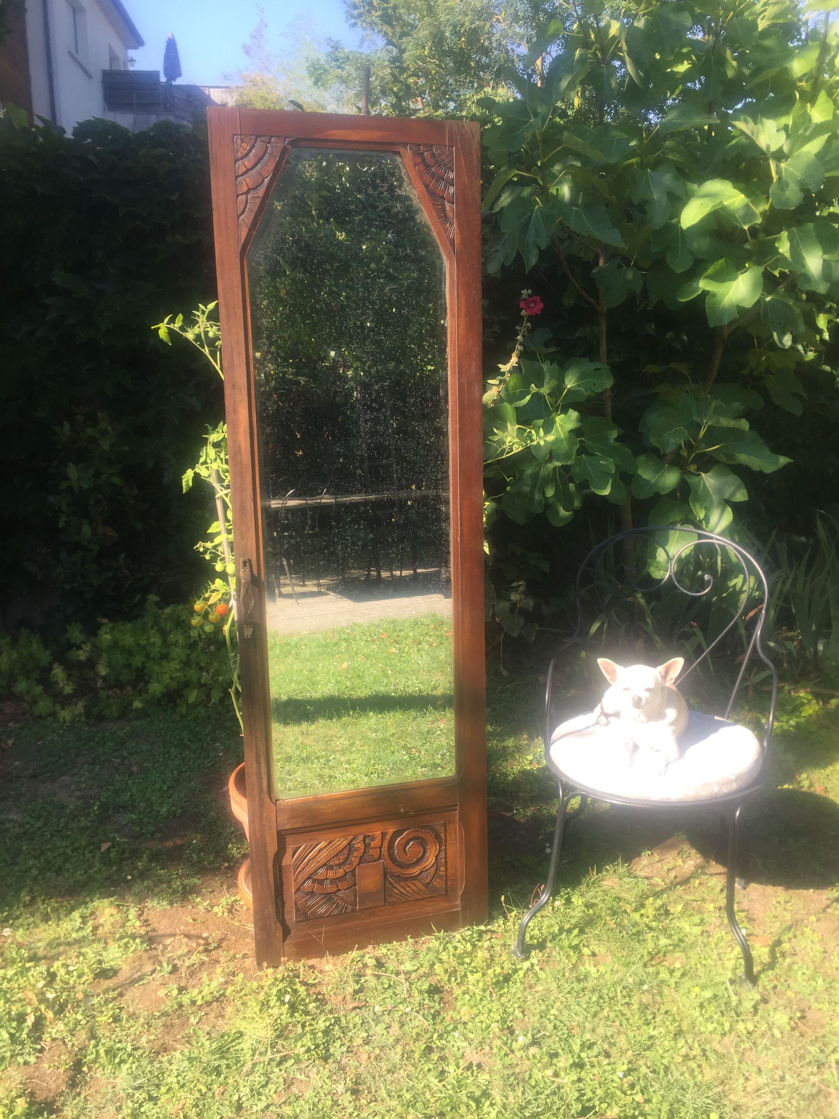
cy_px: 560
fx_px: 937
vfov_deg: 61.7
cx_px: 420
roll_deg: +0.7
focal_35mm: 29
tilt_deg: -14.3
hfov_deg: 48.2
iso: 32
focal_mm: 4.15
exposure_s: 1/444
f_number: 2.2
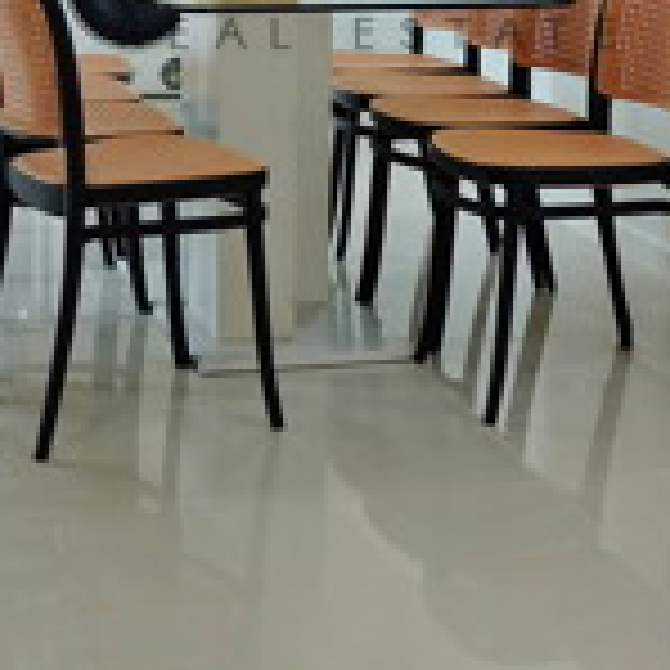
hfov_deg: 21.1
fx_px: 1796
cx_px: 243
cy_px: -22
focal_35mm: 82
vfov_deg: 20.4
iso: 400
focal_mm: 16
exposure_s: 1/125
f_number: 3.5
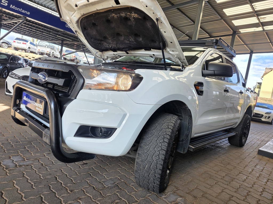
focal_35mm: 23
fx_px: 181
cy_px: 102
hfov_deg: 73.9
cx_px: 136
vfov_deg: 58.9
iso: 20
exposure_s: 1/108
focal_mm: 6.25
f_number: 1.7
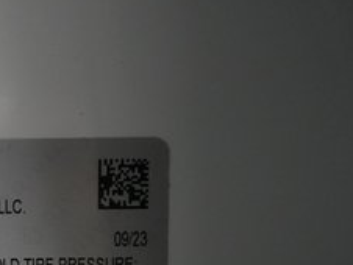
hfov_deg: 24.3
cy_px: 288
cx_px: -127
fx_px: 694
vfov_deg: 20.7
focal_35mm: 68
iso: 5000
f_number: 2.8
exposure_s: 1/160
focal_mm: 25
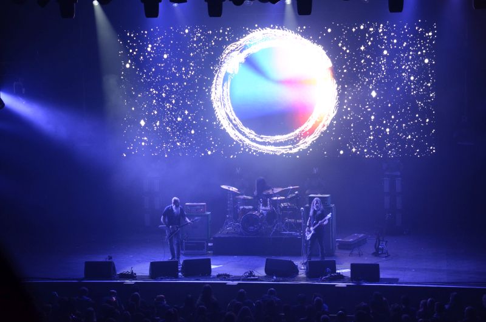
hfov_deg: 22.0
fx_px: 1253
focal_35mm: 93
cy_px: 161
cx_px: 243
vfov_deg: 14.6
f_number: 4.8
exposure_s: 1/60
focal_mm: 62
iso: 1600
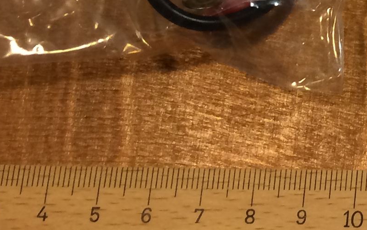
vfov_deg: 9.4
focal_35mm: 126
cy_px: -303
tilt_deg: -65.7
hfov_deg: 14.8
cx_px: 622
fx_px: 1261
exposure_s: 1/33
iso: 100
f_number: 2.2
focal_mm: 4.15
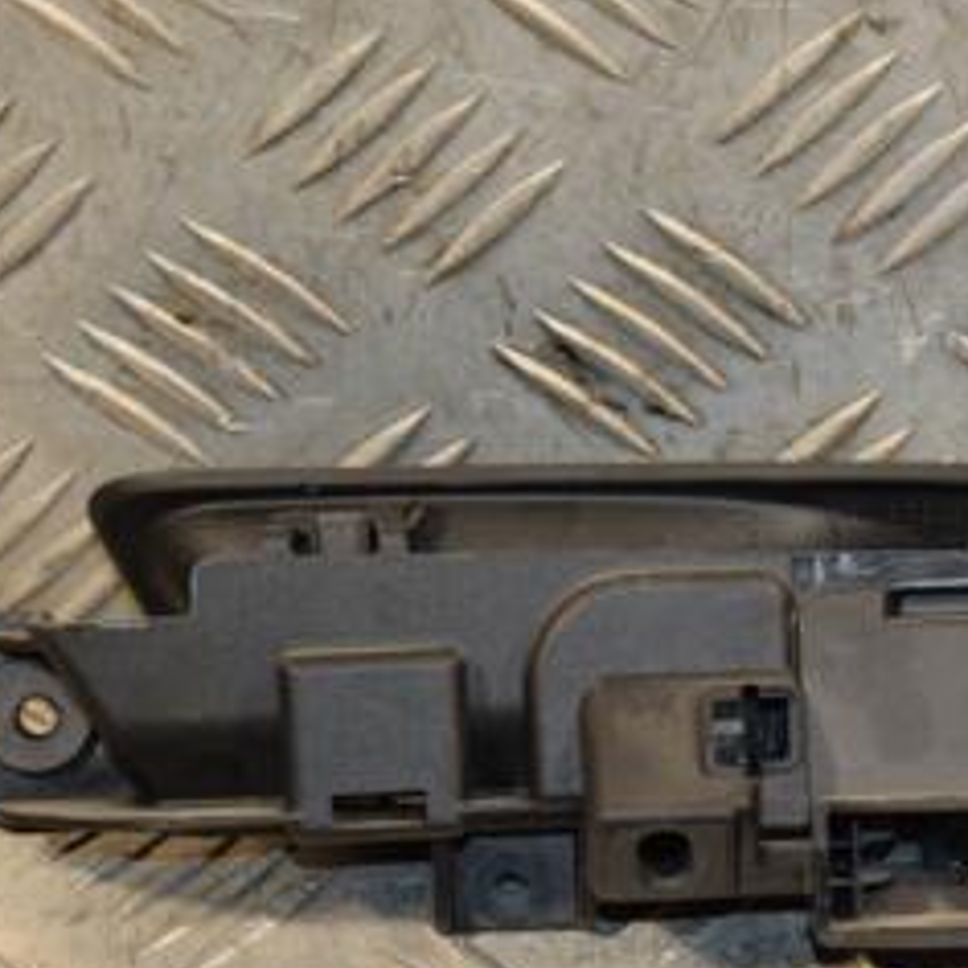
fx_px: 6359
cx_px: 906
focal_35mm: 201
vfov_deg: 8.7
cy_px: 599
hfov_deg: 8.7
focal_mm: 62
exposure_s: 1/125
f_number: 5.3
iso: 800
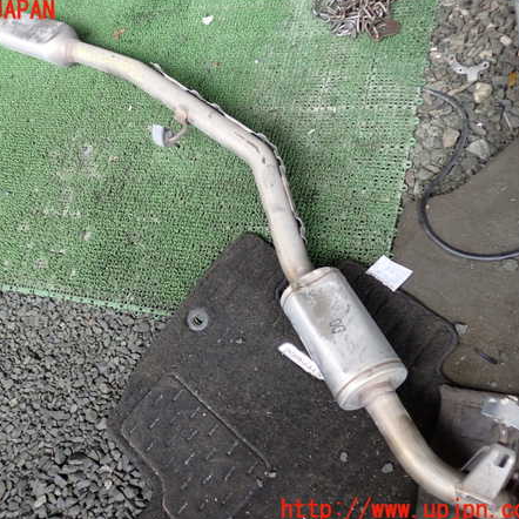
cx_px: 194
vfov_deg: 46.0
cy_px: 261
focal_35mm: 36
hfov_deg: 45.6
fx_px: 611
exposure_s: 1/100
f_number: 2.3
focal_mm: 5.4
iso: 200
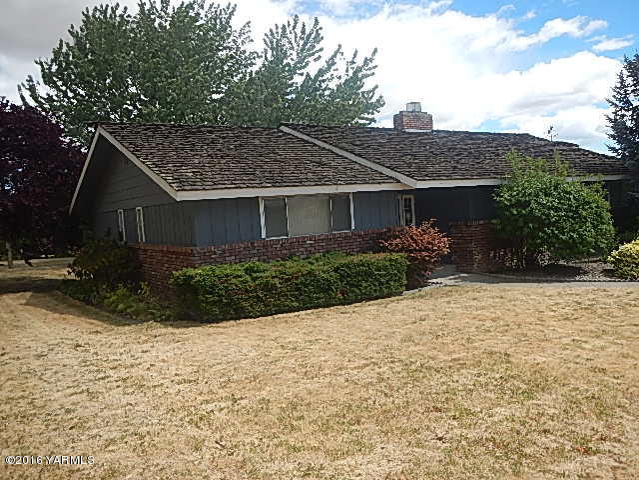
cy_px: 240
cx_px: 320
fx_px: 517
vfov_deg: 49.7
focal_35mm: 28
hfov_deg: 63.4
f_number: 3.9
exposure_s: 1/640
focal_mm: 5
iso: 125
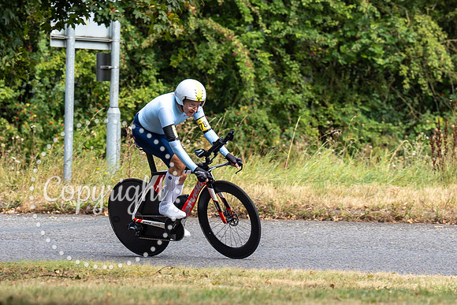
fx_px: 4276
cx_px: 191
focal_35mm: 337
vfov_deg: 4.1
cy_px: 164
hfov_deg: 6.1
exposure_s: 1/1000
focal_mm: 162
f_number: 4
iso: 160
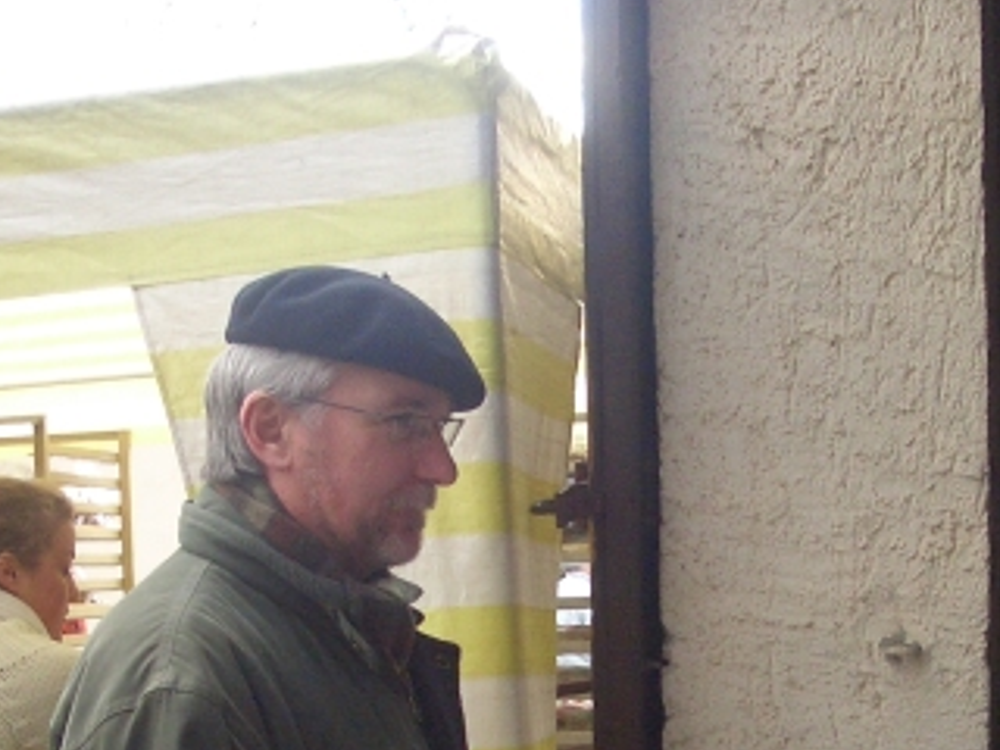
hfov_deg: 27.8
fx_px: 2022
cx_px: 550
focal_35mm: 70
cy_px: 719
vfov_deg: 20.5
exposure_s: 1/160
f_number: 2.6
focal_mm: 5.8
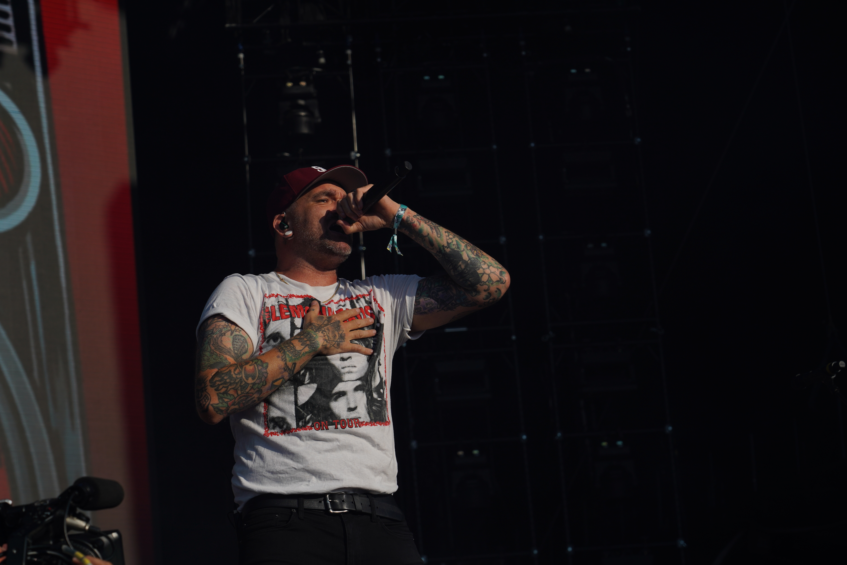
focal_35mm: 105
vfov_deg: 13.0
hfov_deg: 19.5
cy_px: 282
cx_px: 424
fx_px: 2470
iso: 100
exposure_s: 1/1000
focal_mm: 105
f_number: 8
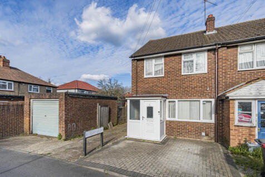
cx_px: 132
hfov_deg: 93.3
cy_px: 88
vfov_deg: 70.4
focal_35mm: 17
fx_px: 125
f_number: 9
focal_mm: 17
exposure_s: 1/800
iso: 320
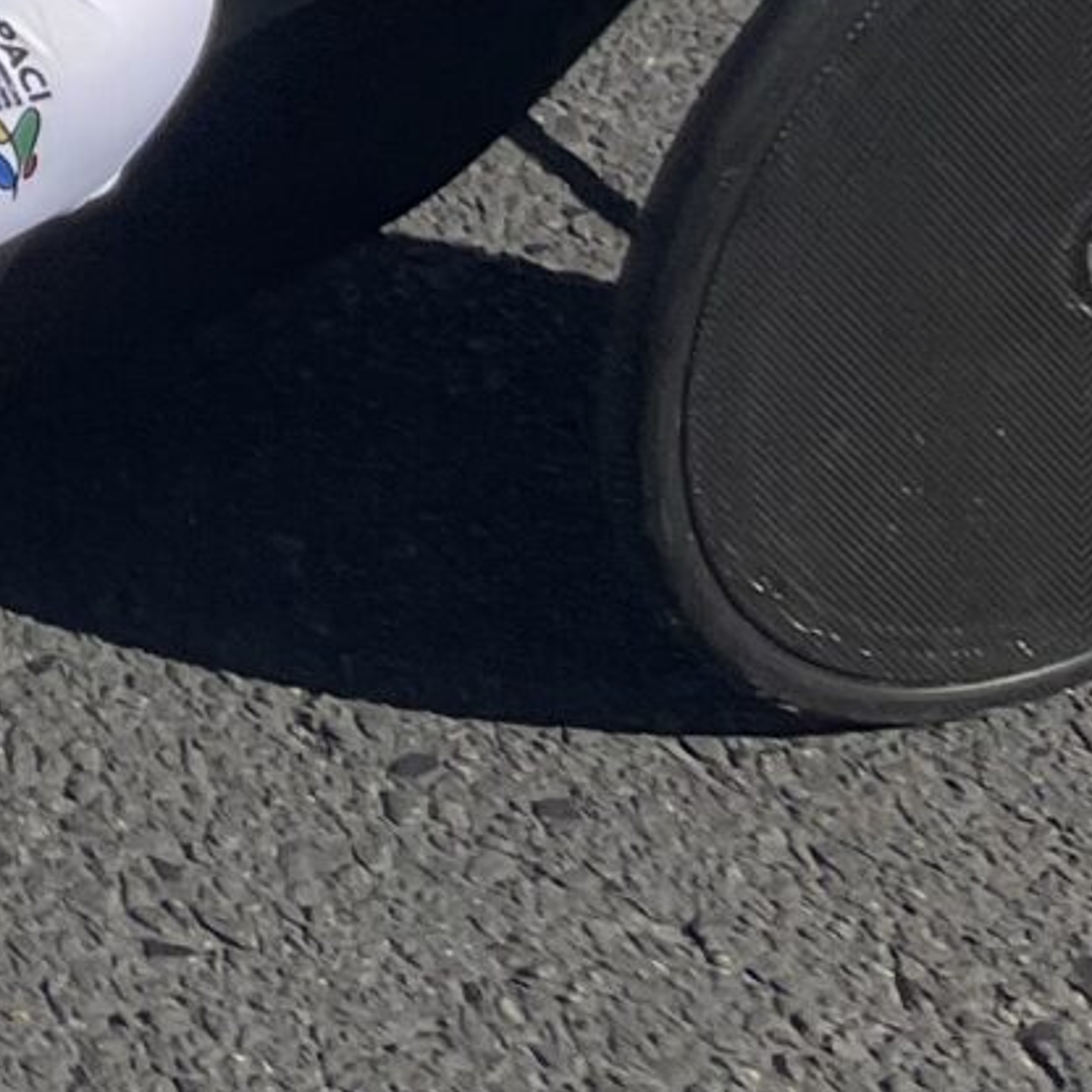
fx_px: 4854
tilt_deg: -21.1
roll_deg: +0.4
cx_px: -2226
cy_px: -1412
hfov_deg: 9.7
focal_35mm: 136
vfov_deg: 11.1
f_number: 1.6
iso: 32
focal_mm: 5.1
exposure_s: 1/6579
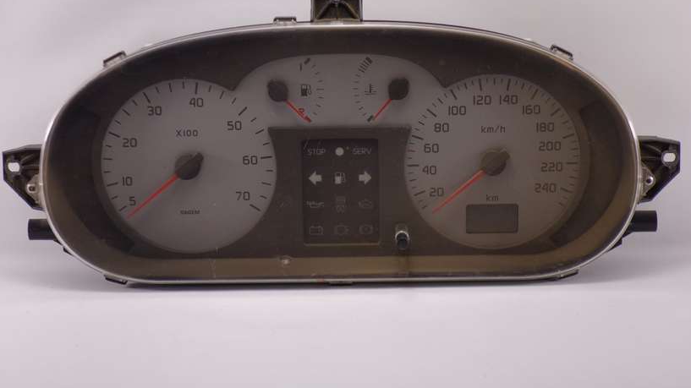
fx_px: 1484
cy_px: 168
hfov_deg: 26.2
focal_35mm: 81
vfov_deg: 14.9
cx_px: 346
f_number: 4
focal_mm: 28.5
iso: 200
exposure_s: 1/80
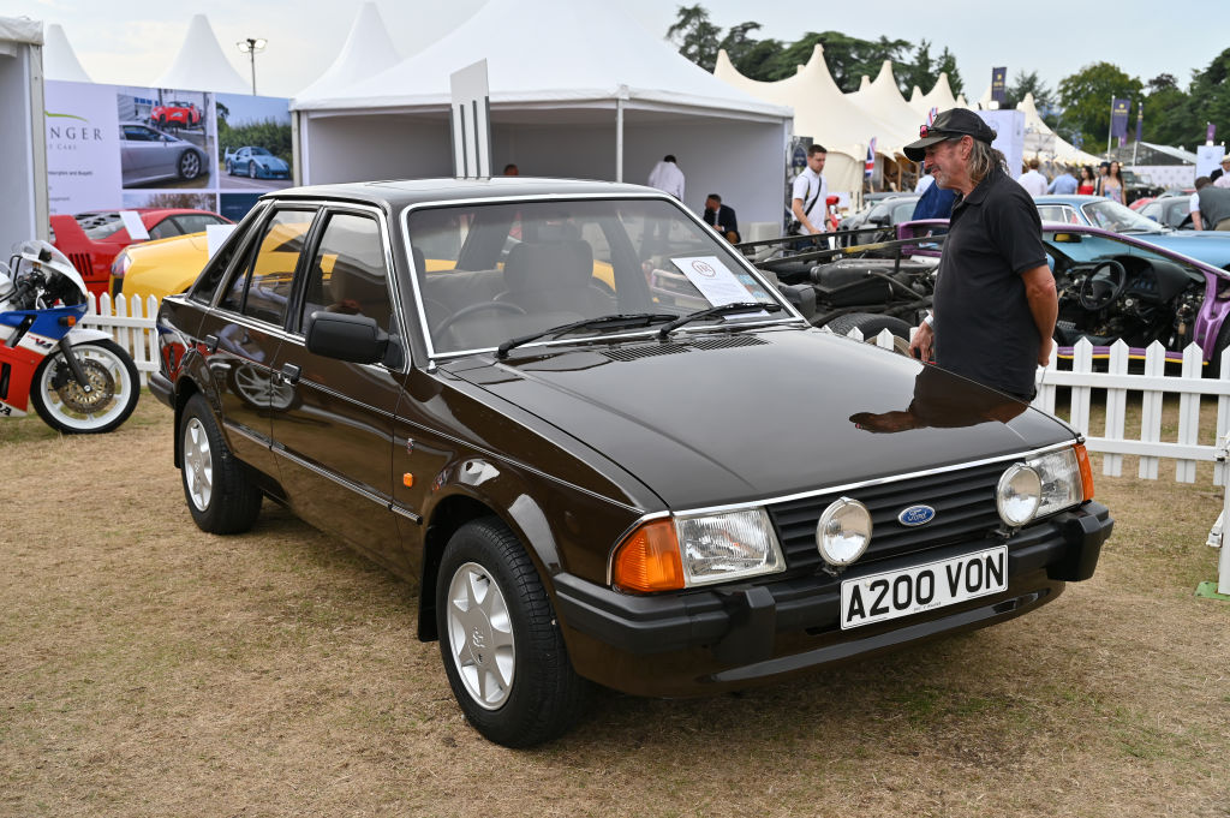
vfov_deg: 35.0
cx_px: 615
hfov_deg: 50.7
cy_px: 409
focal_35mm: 38
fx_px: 1297
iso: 100
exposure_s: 1/400
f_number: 5
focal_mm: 38
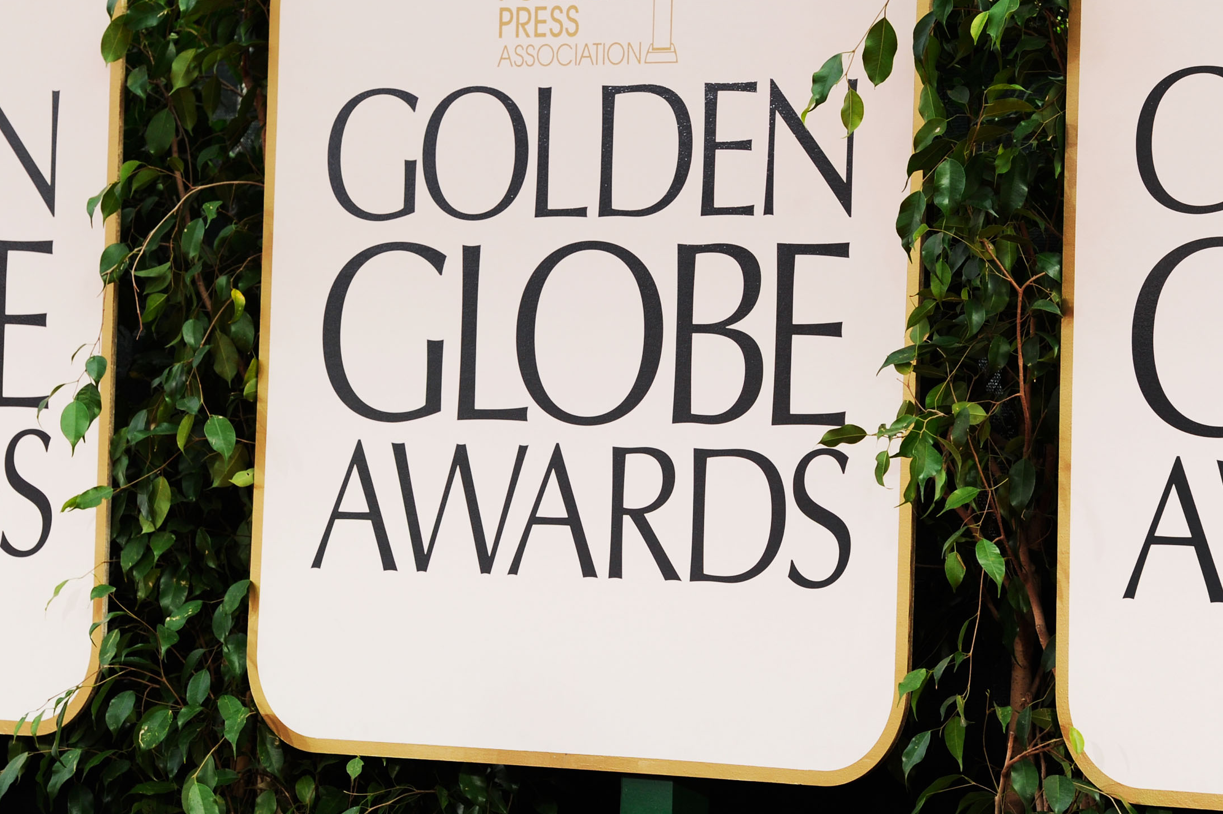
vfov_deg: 6.4
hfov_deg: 9.6
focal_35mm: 214
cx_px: 577
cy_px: 334
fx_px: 7265
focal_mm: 155
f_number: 5.6
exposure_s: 1/800
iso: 800
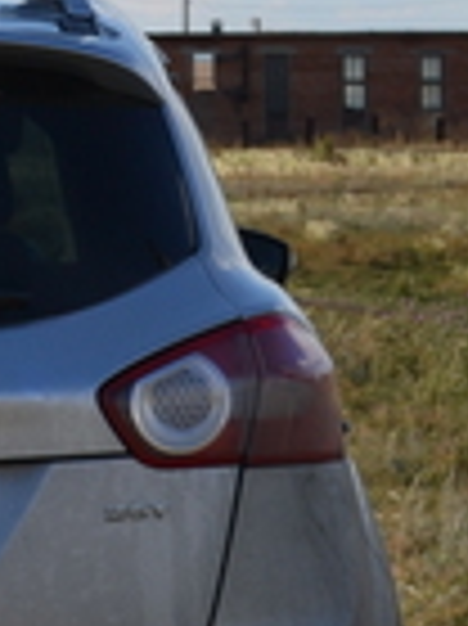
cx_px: 810
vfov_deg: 9.2
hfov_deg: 6.7
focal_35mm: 216
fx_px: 3900
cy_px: 128
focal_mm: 26
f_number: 7.1
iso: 100
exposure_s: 1/200
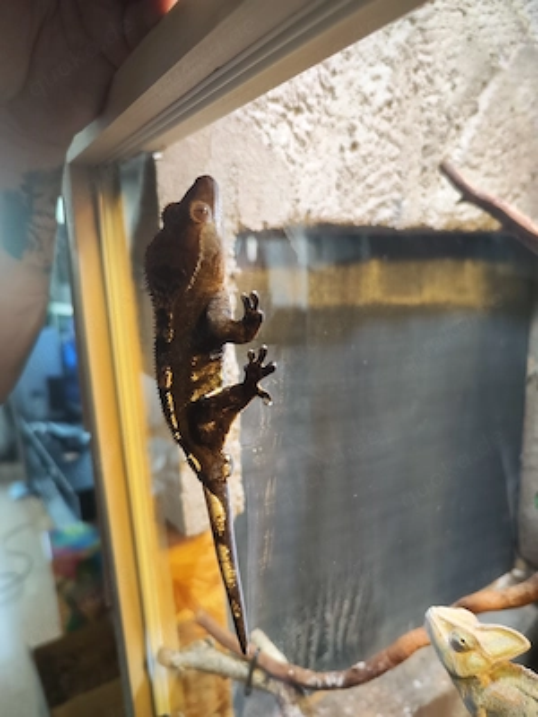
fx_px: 477
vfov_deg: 73.9
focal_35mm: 23
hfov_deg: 58.9
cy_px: 358
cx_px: 269
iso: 1173
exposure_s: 1/50
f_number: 1.69
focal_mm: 7.01
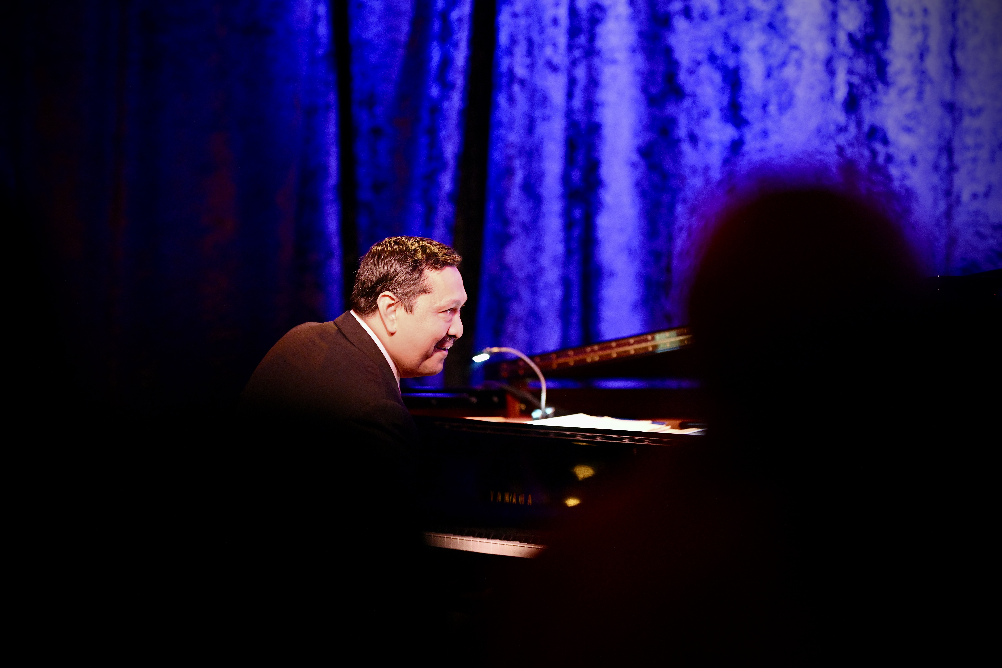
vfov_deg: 10.2
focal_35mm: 135
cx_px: 501
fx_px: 3757
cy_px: 334
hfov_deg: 15.2
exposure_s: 1/160
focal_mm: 135
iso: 4500
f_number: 1.8
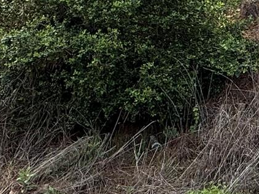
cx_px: 305
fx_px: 508
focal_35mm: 68
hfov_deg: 25.8
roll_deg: -1.9
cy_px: -109
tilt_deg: +6.1
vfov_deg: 18.7
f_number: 2.2
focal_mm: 2.22
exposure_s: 1/709
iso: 64
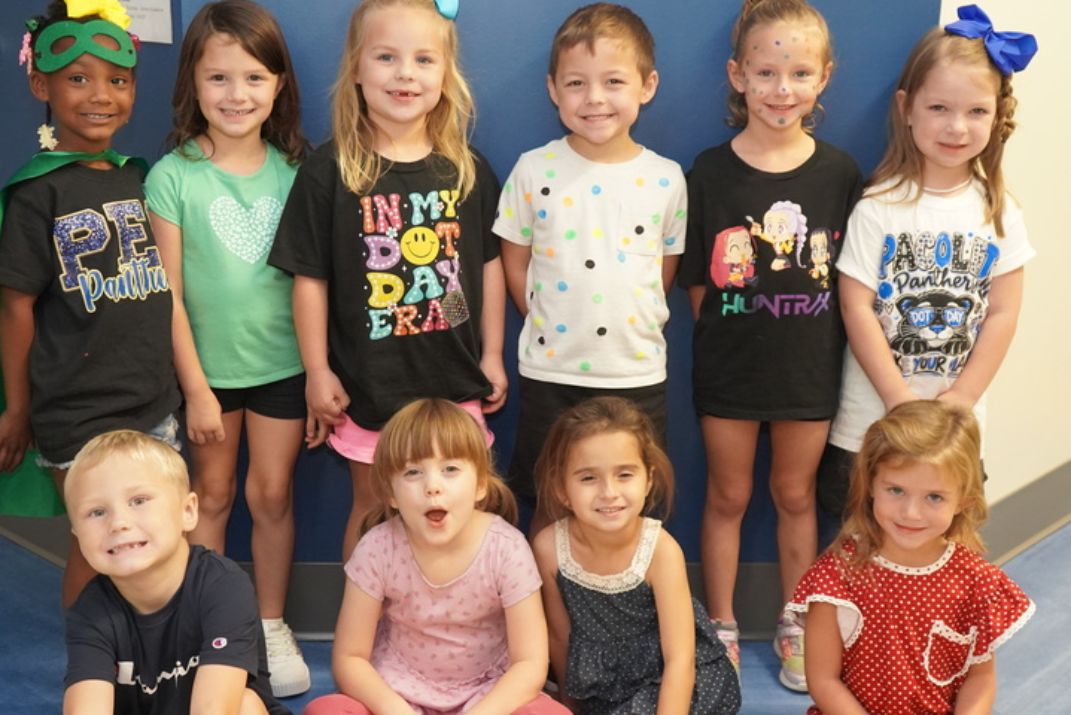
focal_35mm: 47
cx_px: 500
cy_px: 382
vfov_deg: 28.7
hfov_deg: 41.9
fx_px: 1399
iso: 5000
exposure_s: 1/160
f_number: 4
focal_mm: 33
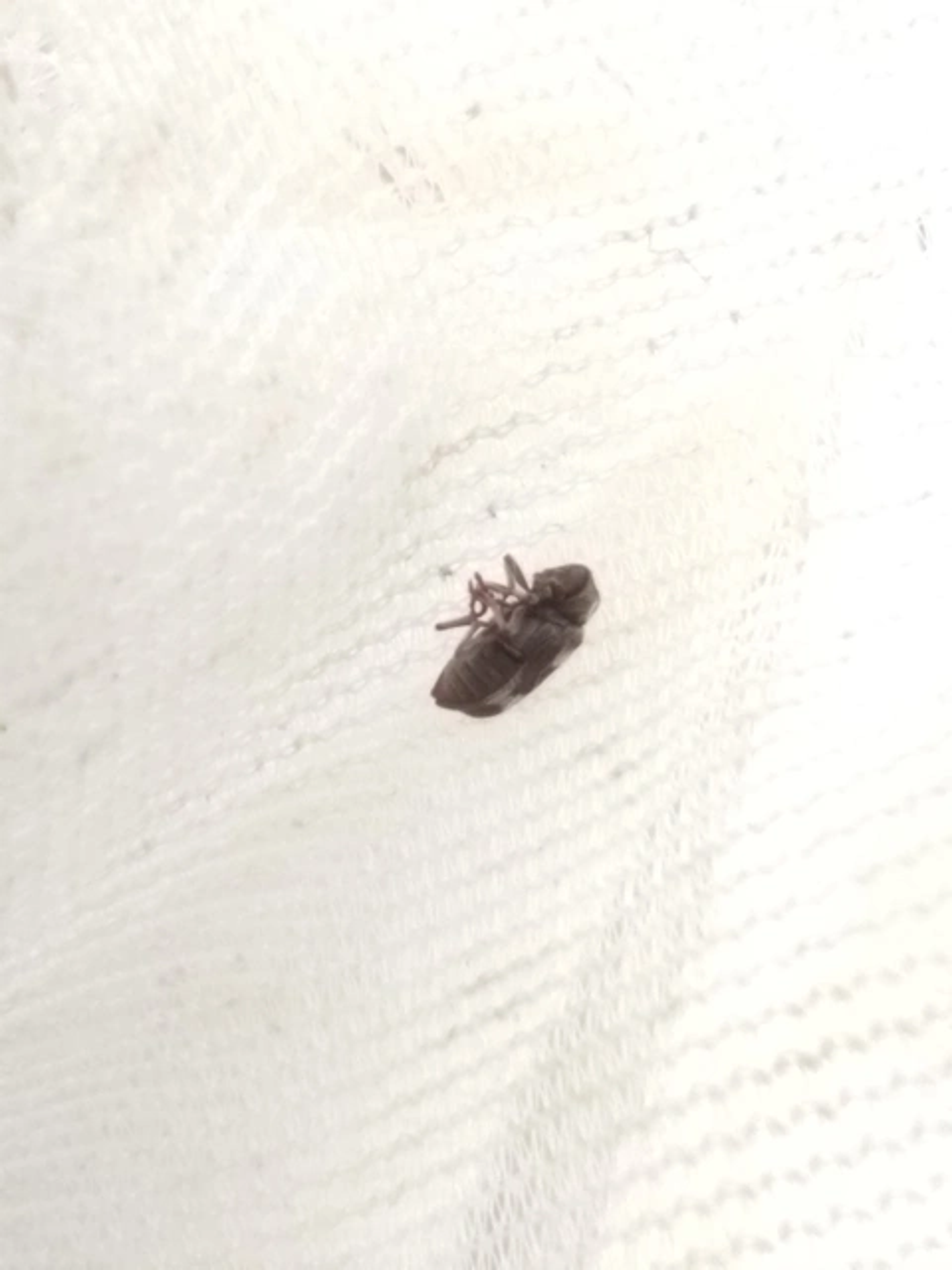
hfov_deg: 30.9
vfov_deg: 40.4
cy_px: 635
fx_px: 1723
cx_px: 476
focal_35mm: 47
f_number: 2.4
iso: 50
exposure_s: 1/245
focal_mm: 1.98
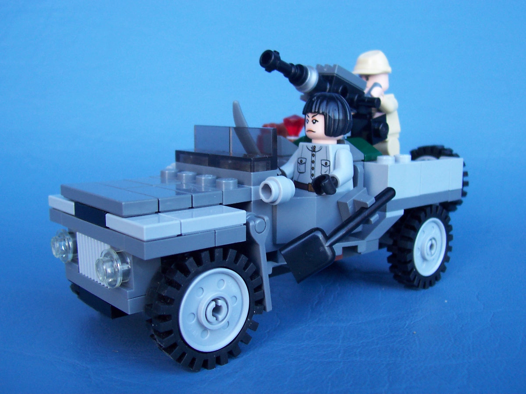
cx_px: 263
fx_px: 562
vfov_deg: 38.7
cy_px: 197
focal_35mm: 37
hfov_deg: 50.1
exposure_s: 1/45
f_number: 2.8
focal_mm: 5.6
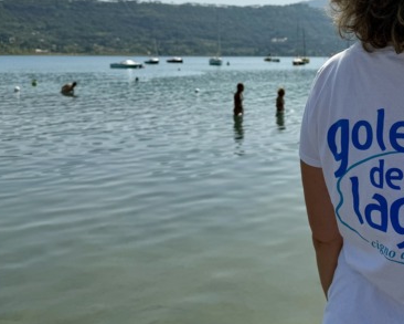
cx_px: 306
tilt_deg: -1.7
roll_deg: -0.2
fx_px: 490
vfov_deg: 35.3
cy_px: 62
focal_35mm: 41
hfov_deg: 43.3
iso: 80
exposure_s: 1/9091
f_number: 1.78
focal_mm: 6.76
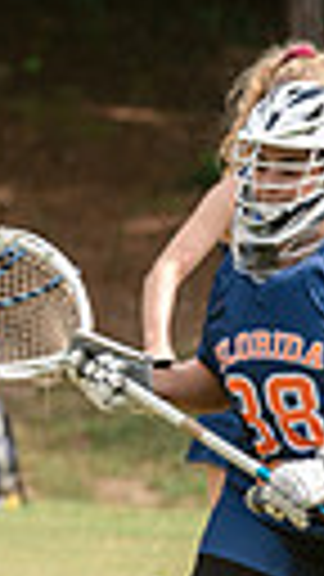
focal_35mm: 1108
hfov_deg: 1.1
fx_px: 16923
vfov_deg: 1.9
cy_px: 238
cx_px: -1102
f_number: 4.5
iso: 250
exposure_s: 1/1250
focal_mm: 200
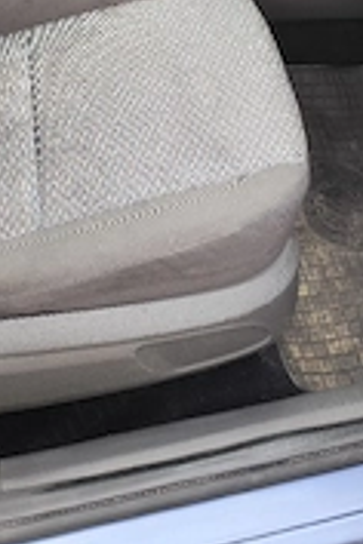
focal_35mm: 54
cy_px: -52
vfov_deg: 32.5
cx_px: 185
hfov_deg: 25.1
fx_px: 817
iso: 500
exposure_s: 1/100
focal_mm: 6.19
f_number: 1.65
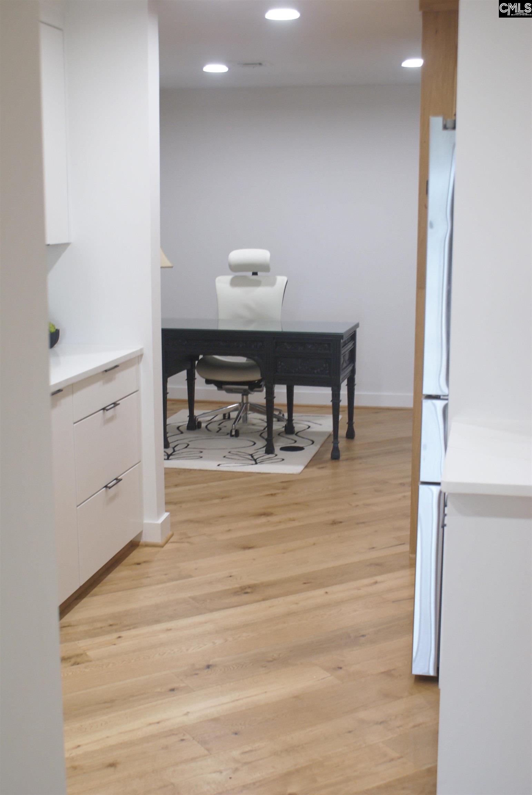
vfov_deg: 43.6
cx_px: 266
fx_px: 995
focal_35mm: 45
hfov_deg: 29.9
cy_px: 398
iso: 400
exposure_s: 1/15
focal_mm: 30
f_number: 5
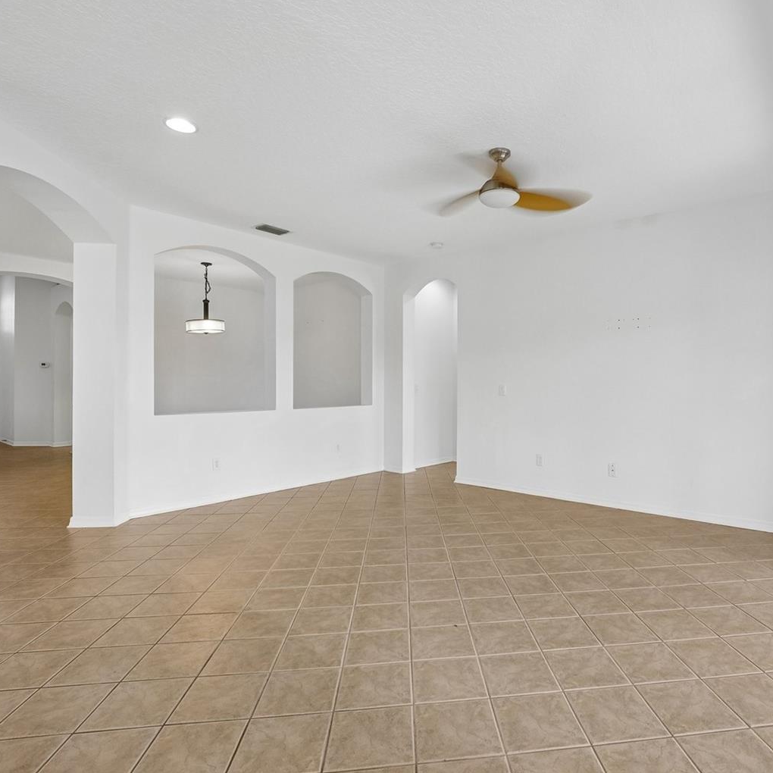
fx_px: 505
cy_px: 390
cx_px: 475
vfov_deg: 74.8
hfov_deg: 73.8
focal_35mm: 20
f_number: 8
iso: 800
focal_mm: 15
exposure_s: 1/125
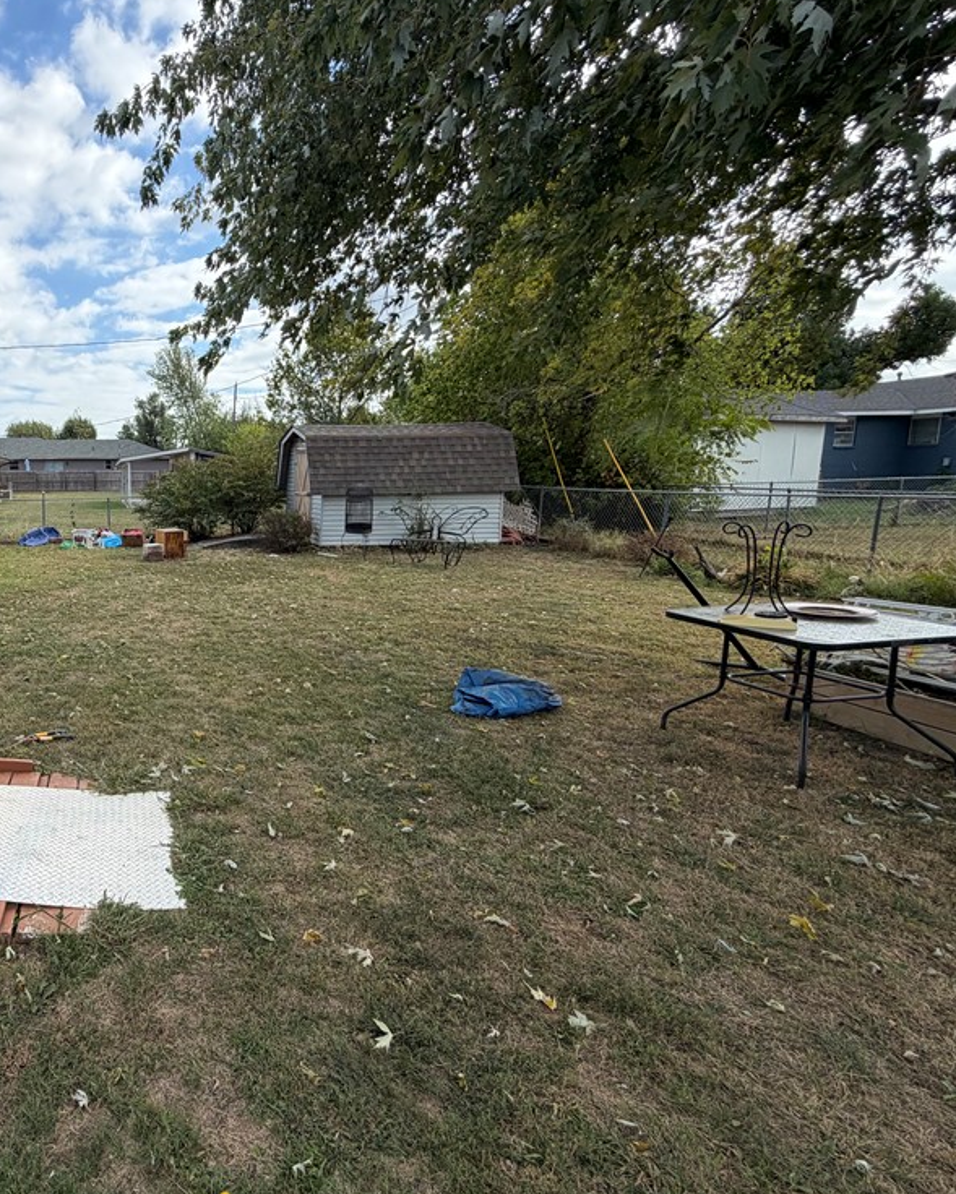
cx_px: 154
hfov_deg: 63.0
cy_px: 576
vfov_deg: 83.2
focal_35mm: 19
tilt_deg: -8.8
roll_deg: +0.6
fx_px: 672
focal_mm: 2.22
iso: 32
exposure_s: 1/770
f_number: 2.2
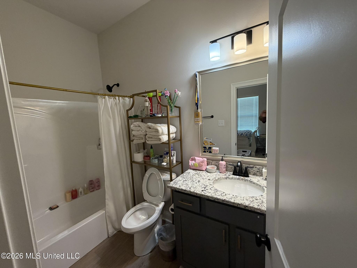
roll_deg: +4.3
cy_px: 134
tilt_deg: -2.7
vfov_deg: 85.7
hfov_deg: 102.1
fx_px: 144
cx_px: 178
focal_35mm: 14
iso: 200
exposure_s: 1/60
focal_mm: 2.22
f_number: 2.2
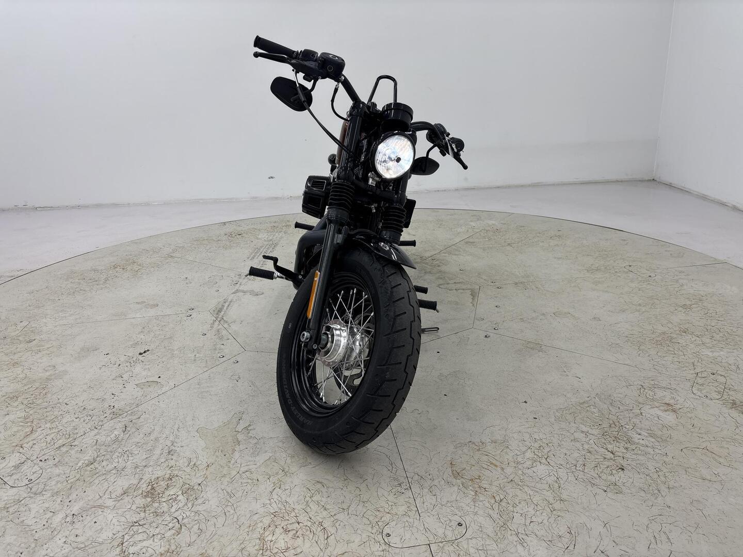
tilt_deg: -20.3
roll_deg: +1.7
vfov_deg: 53.1
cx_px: 372
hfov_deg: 67.3
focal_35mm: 26
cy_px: 278
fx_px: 558
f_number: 1.6
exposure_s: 1/102
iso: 32
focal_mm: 5.96
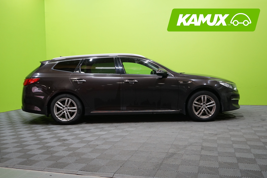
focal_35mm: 34
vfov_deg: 38.9
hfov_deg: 55.8
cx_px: 134
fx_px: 252
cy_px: 89
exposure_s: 1/160
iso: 1600
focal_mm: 34
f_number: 4.5
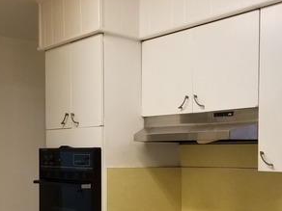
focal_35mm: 57
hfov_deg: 33.5
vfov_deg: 25.1
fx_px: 464
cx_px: 190
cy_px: 175
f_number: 1.7
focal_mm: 4.25
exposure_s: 1/60
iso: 160
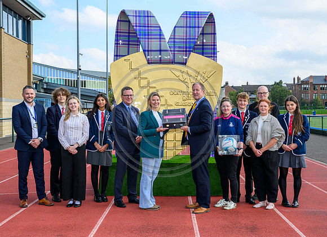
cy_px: 118
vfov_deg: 27.7
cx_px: 178
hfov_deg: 37.4
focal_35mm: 52
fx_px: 482
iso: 200
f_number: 10
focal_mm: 48
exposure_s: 1/125
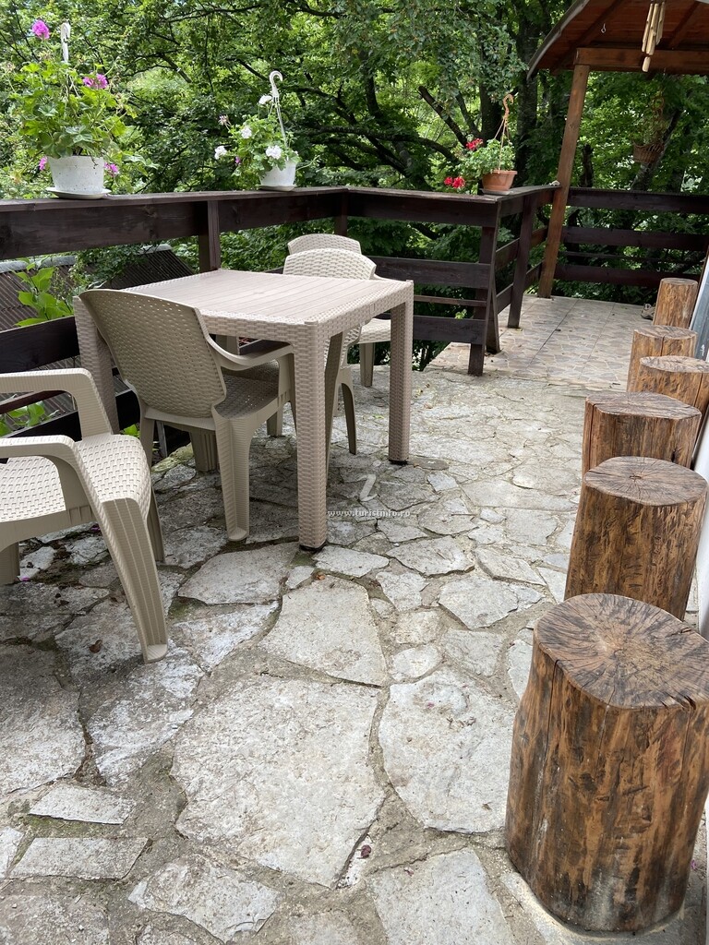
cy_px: 472
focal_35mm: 26
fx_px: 710
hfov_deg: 53.1
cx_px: 354
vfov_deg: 67.3
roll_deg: -2.9
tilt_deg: -24.8
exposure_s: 1/122
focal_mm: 4.25
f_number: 1.8
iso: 40
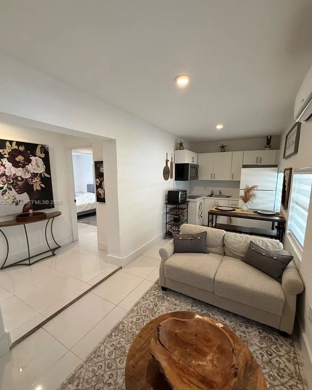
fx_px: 173
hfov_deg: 84.0
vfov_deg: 96.8
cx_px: 156
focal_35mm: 15
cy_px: 203
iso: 250
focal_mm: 2.22
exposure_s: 1/120
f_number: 2.2
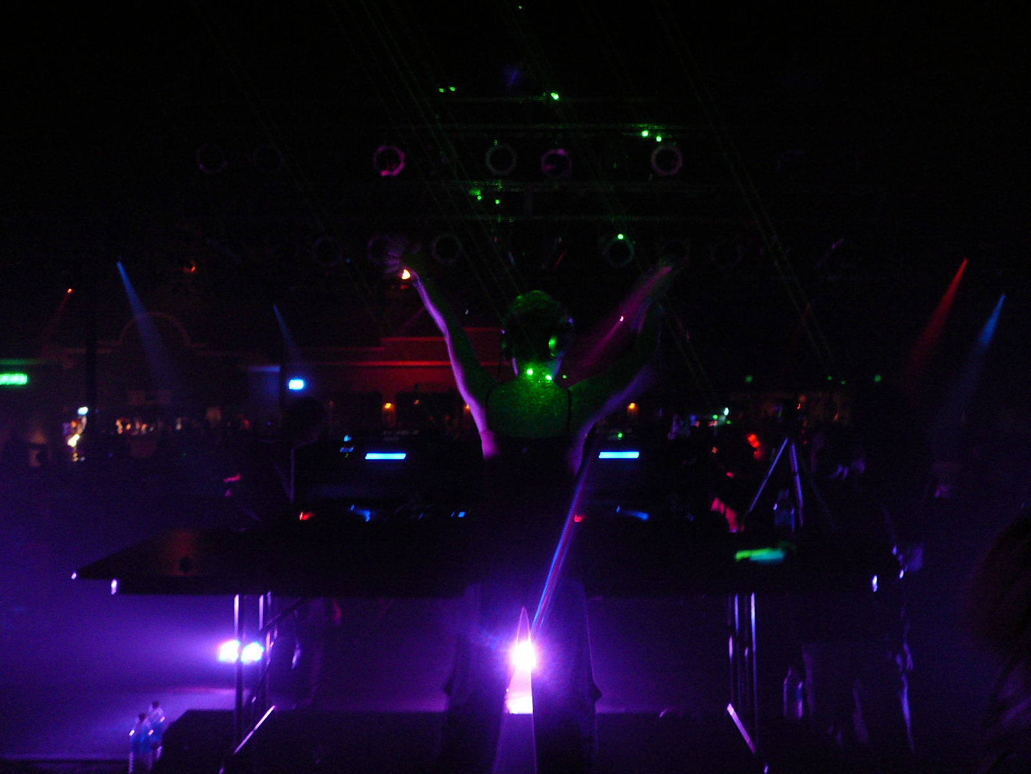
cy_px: 387
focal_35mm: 35
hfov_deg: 52.6
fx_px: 1042
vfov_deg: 40.7
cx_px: 516
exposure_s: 1/8
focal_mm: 5.2
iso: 200
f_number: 2.8
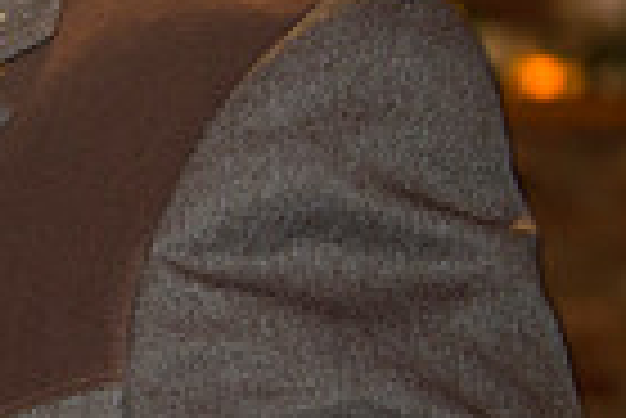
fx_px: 3481
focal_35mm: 200
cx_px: -536
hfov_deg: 9.7
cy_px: 229
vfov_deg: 6.9
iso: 1250
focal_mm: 48
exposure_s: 1/40
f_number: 2.8
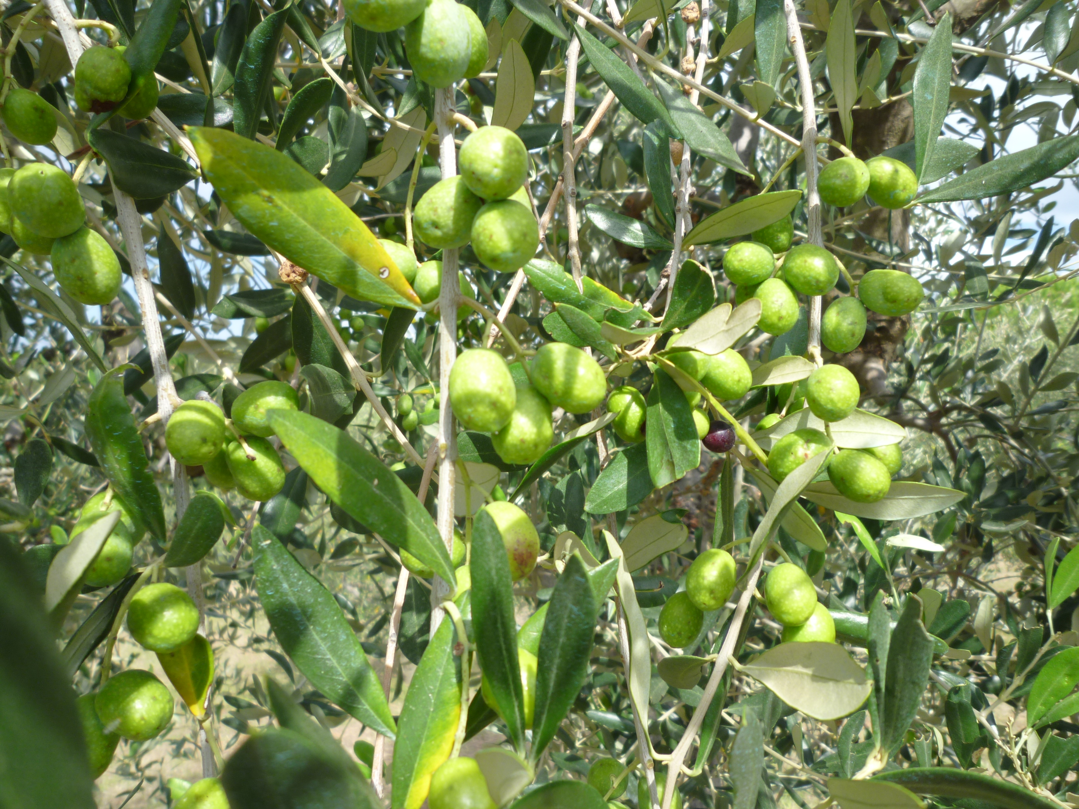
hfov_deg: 69.4
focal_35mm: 25
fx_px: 779
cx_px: 540
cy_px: 404
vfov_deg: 54.9
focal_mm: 4.5
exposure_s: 1/500
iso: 80
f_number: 2.8
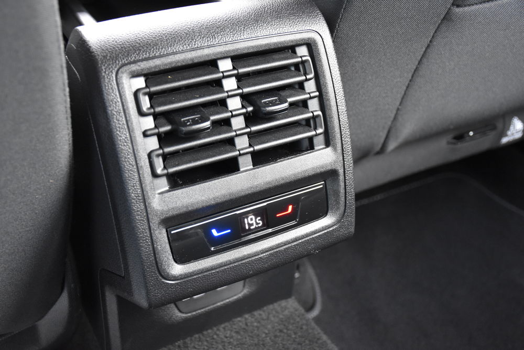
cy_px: 175
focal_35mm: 45
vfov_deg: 29.9
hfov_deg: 43.6
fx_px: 655
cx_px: 262
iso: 2200
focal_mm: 30
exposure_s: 1/60
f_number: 4
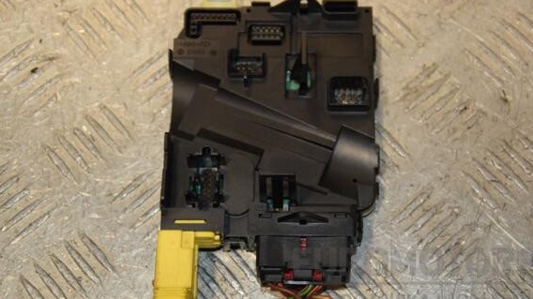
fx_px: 1173
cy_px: 137
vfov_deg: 14.5
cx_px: 275
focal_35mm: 83
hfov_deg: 25.6
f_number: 5.6
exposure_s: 1/200
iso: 800
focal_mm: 50
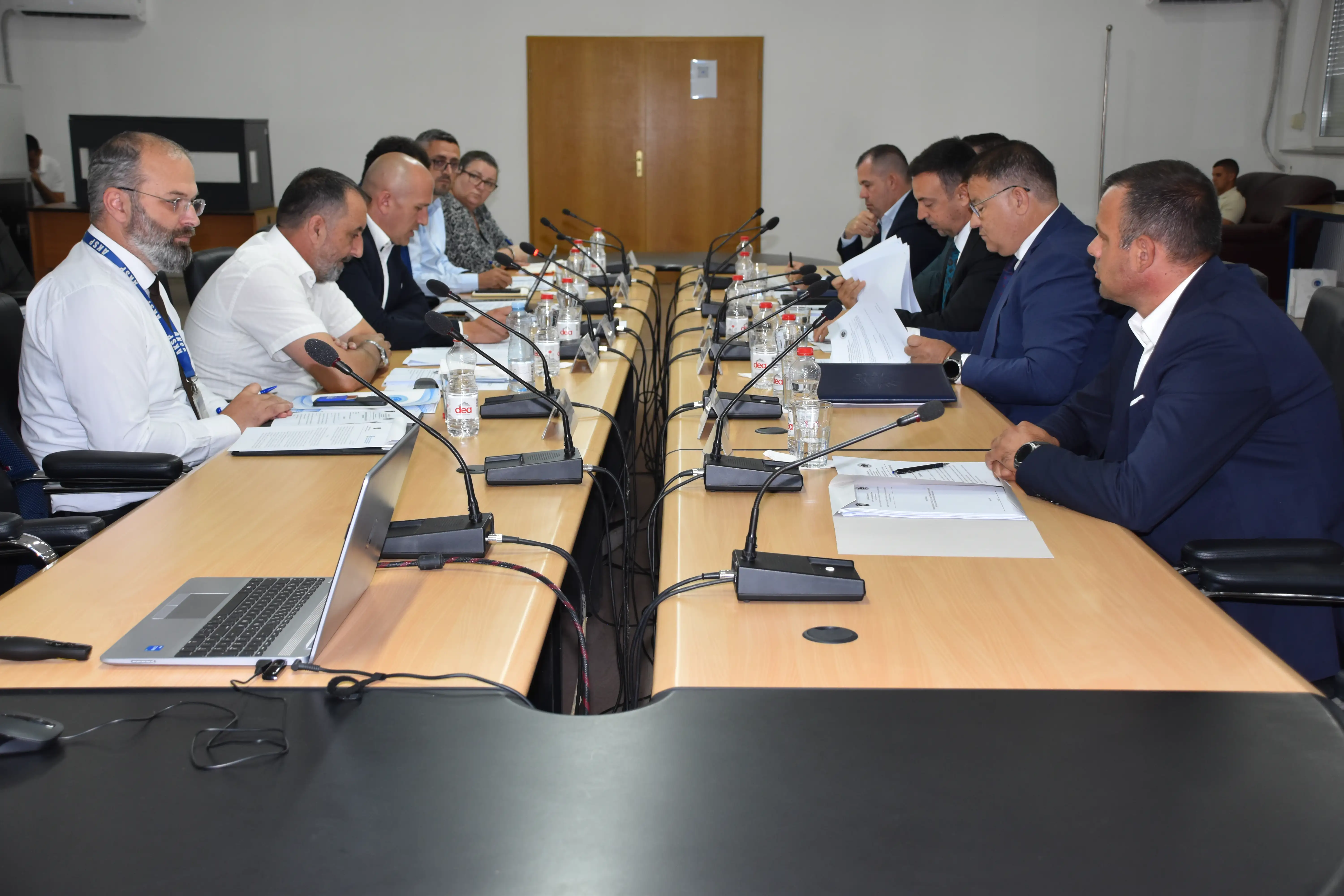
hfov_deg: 46.4
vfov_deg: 31.9
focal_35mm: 42
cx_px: 672
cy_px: 448
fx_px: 1568
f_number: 4.5
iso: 800
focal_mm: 28
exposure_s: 1/80
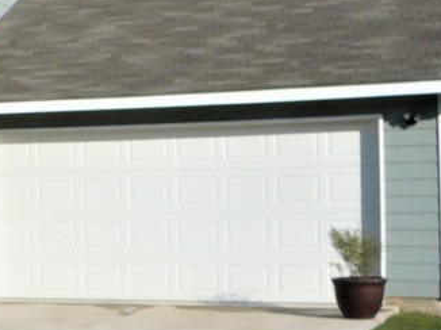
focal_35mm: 110
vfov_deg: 13.4
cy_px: 177
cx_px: -214
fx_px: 1400
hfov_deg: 16.4
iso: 80
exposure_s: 1/500
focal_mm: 5.2
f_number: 5
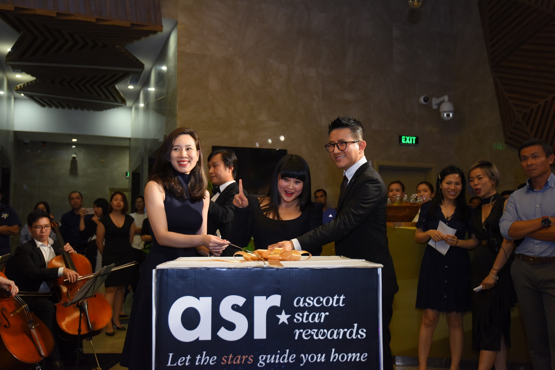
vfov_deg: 37.9
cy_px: 185
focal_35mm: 35
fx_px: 540
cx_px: 278
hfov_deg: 54.4
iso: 1250
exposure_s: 1/100
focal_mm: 35
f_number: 4
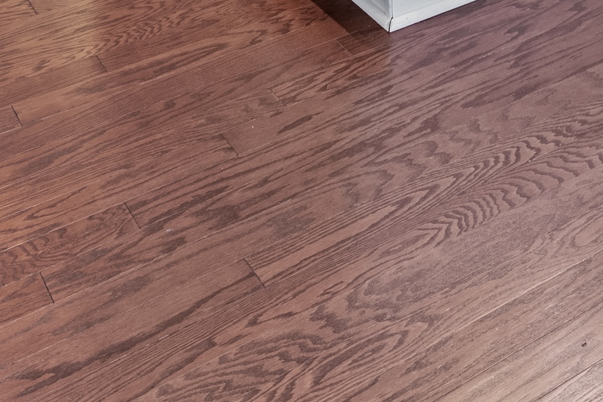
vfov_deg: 14.6
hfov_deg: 28.6
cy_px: -510
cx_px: 535
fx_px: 1139
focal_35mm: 68
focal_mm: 14
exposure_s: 1.6
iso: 160
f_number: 10
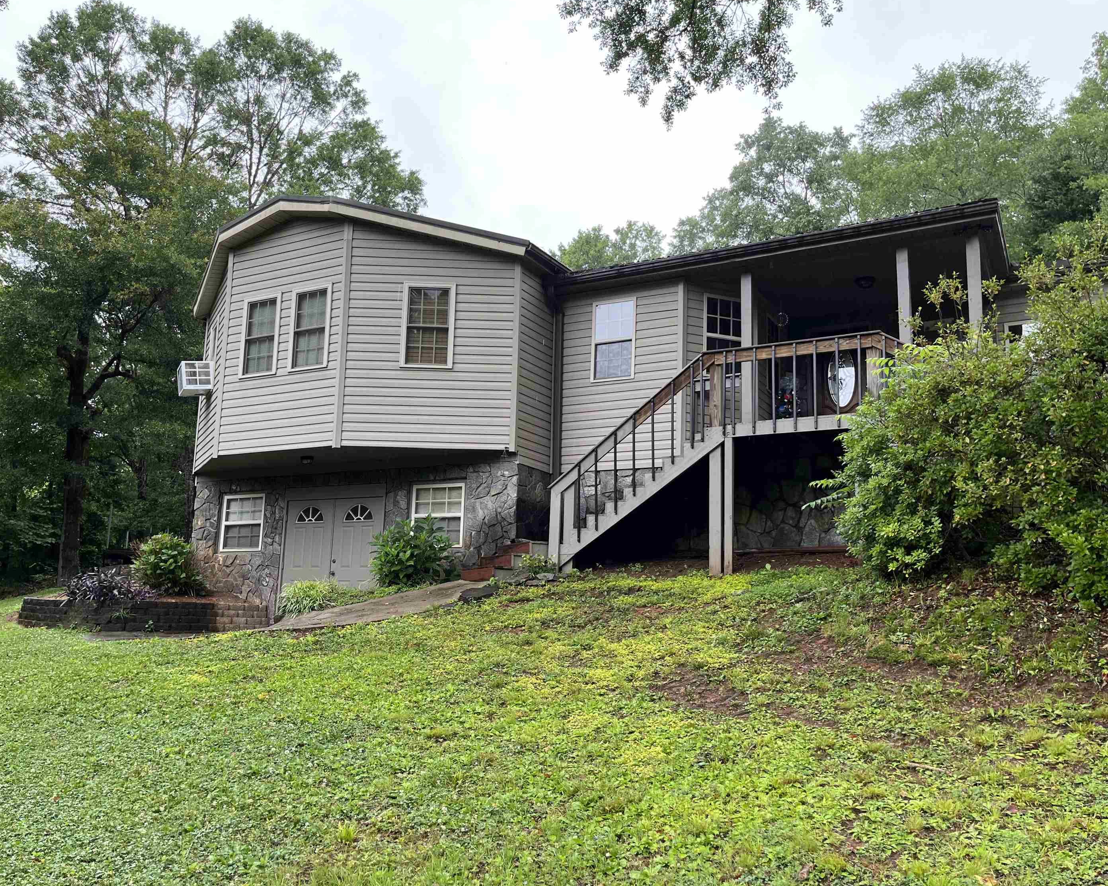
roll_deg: -1.7
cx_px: 548
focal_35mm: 28
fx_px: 918
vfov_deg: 51.5
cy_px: 440
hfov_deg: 62.2
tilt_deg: +10.5
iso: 40
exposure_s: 1/209
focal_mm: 5.1
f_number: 1.6
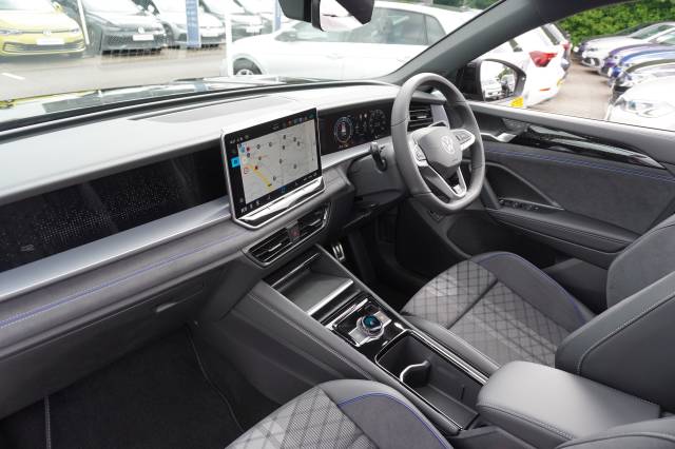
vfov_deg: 53.1
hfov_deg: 73.8
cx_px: 338
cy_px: 224
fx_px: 450
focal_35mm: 24
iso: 200
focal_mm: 16
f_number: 4
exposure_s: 1/60
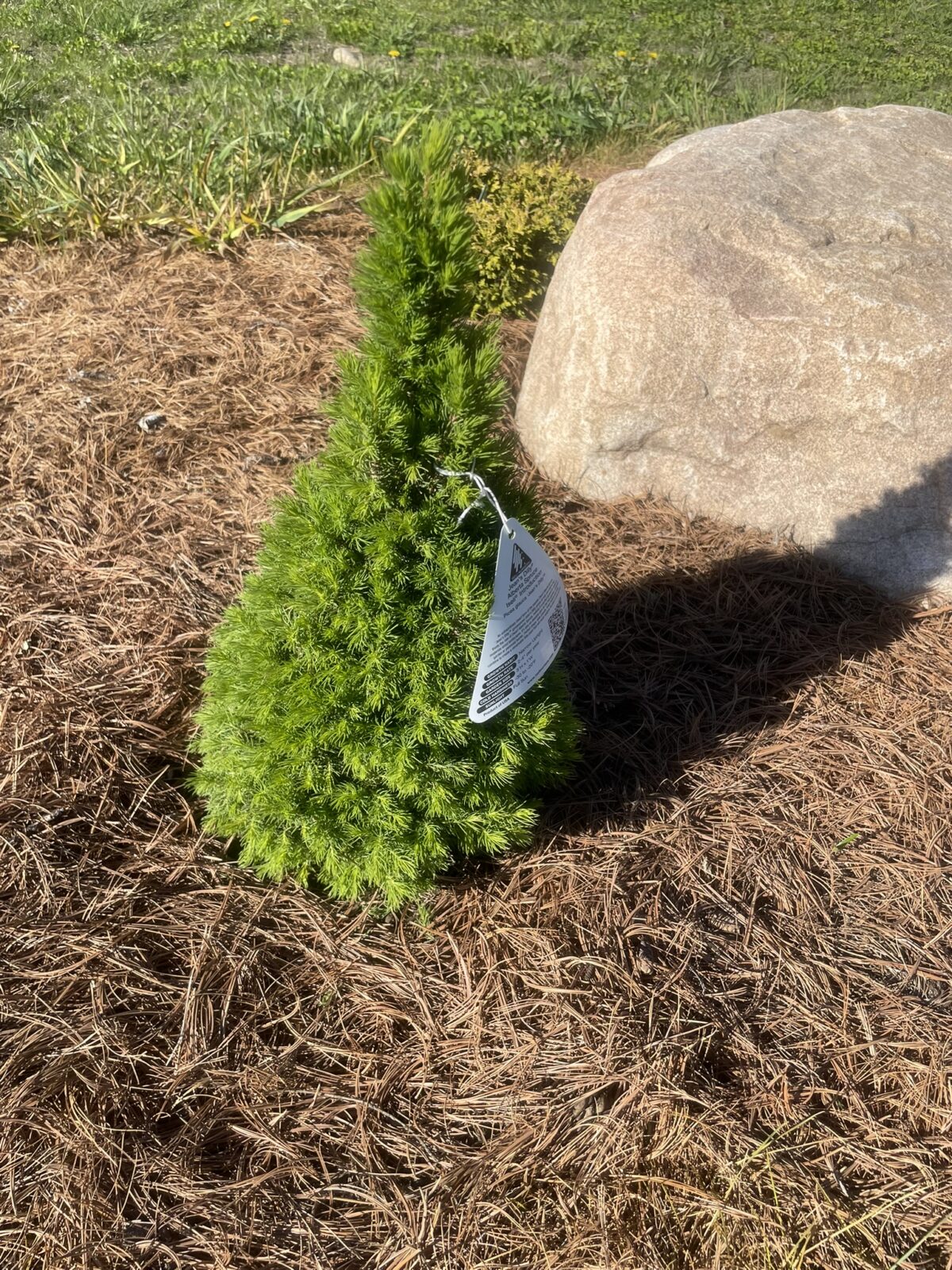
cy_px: 635
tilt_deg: -41.0
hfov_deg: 53.1
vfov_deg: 67.3
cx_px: 476
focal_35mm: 26
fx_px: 953
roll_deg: -11.8
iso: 32
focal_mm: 4.2
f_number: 1.6
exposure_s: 1/2398
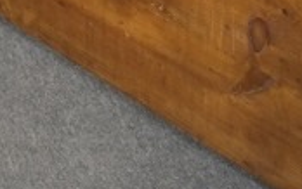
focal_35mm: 186
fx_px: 1532
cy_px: -165
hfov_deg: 11.2
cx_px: 234
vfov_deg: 6.9
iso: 3200
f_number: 3.6
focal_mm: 35
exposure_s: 1/125
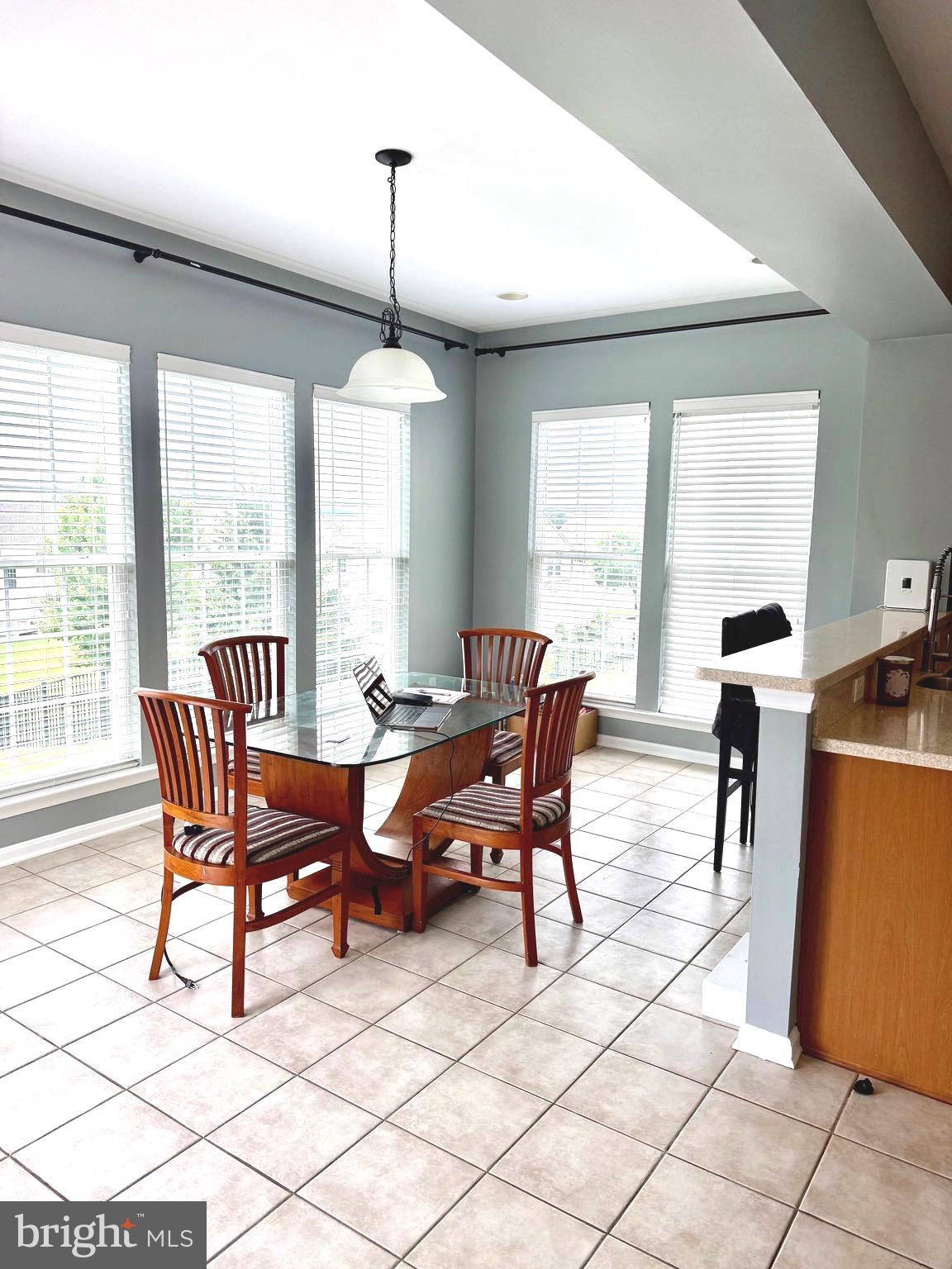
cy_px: 634
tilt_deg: -6.2
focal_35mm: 24
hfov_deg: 56.8
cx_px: 476
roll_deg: -1.1
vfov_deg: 71.6
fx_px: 880
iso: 100
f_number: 1.78
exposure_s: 1/840
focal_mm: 6.76
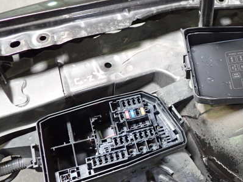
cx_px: 178
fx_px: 316
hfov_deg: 41.0
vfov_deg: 32.2
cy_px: 101
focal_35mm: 45
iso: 640
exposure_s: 1/30
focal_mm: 5.4
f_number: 2.3
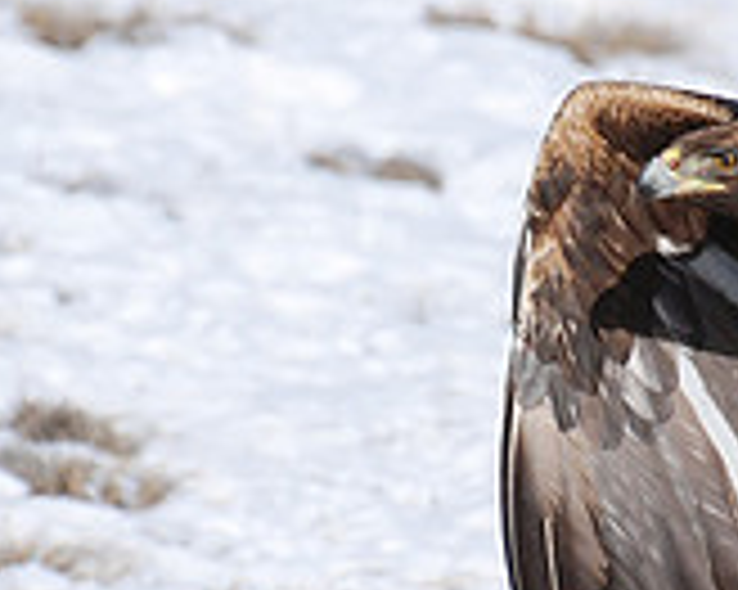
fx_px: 29338
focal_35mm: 1344
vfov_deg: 1.2
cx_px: 572
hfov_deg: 1.4
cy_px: 297
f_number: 6.3
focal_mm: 270
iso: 400
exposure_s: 1/2500
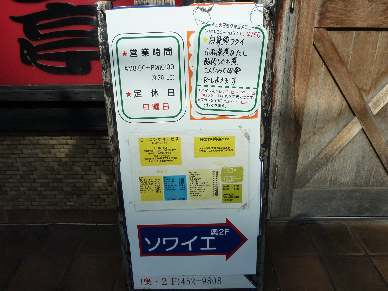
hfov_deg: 69.4
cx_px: 194
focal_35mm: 25
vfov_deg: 54.9
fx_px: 280
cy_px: 146
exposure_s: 1/500
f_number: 5.6
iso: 125
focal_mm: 4.1
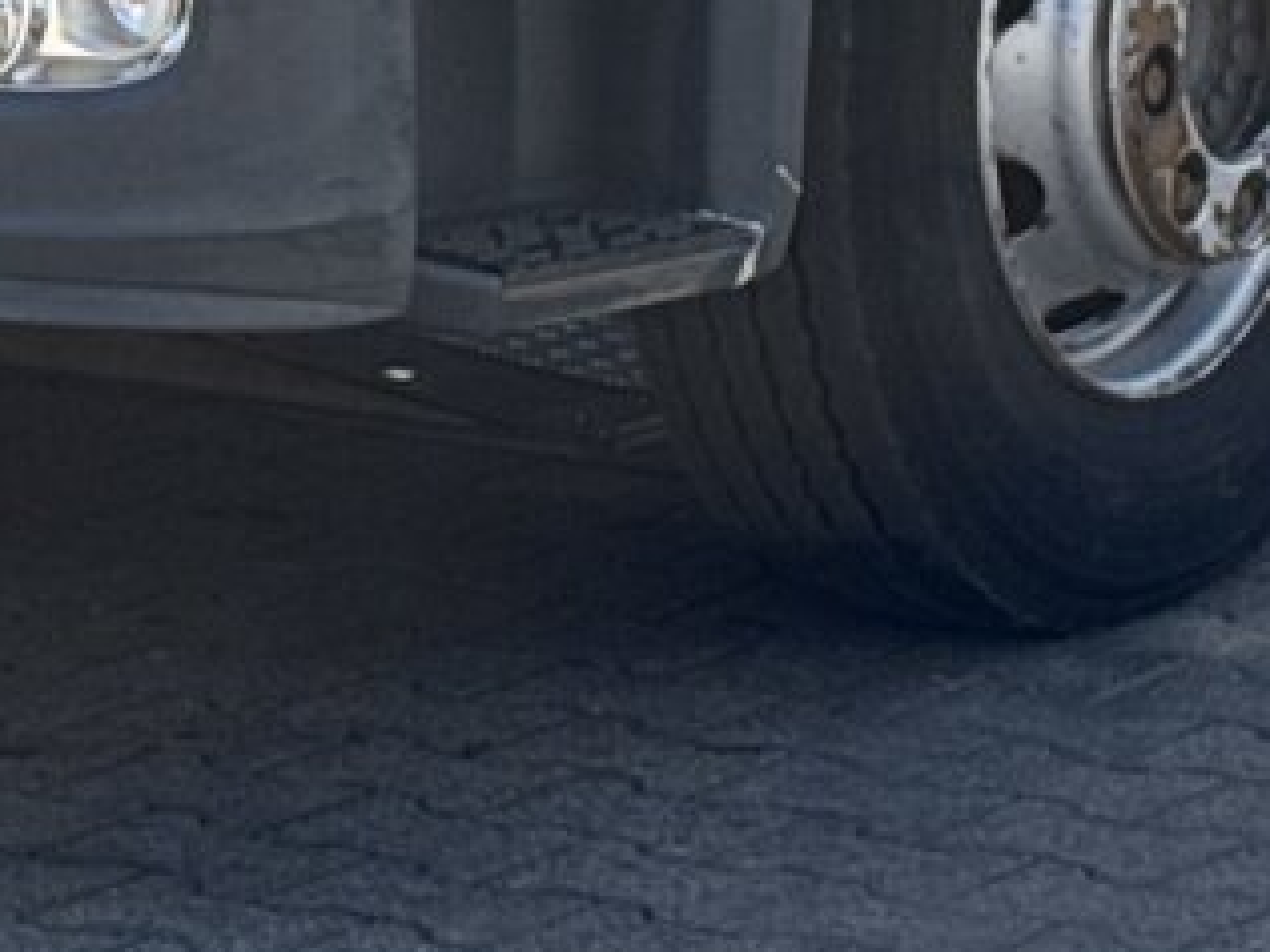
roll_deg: -0.3
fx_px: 8915
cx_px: 502
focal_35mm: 243
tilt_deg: -0.1
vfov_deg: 5.9
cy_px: -1334
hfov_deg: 8.1
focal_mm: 6.76
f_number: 1.78
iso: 100
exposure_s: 1/2865
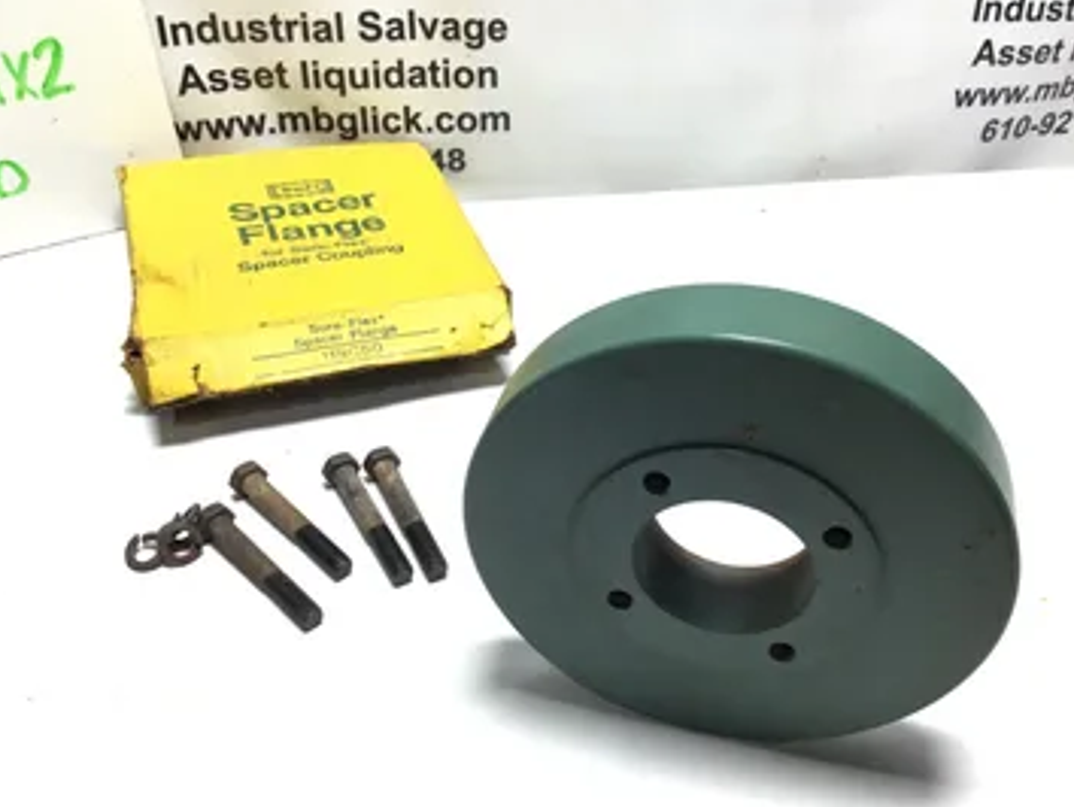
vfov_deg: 40.7
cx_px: 586
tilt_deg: -37.8
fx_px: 1087
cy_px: 416
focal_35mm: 35
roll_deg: -1.7
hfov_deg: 52.5
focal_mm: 3.3
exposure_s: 1/100
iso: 40
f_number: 2.4
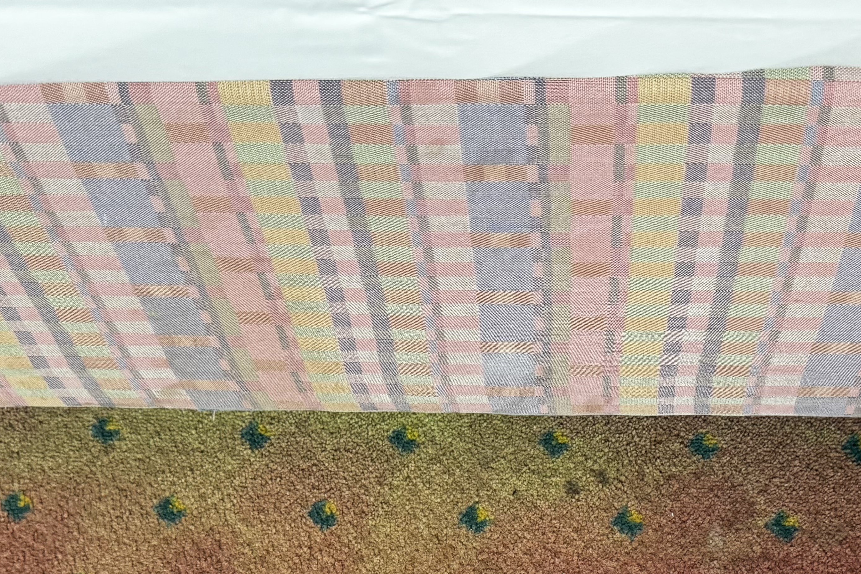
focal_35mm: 52
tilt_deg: -69.3
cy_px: 641
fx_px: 1244
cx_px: 512
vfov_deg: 24.2
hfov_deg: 38.1
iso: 200
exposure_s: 1/121
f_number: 1.78
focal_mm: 6.76
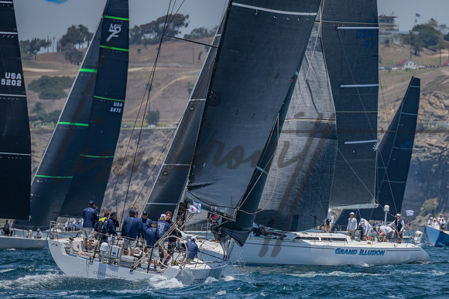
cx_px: 302
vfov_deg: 2.5
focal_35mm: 539
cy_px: 174
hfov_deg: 3.8
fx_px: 6721
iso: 320
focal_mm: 400
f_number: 5.6
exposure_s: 1/2500
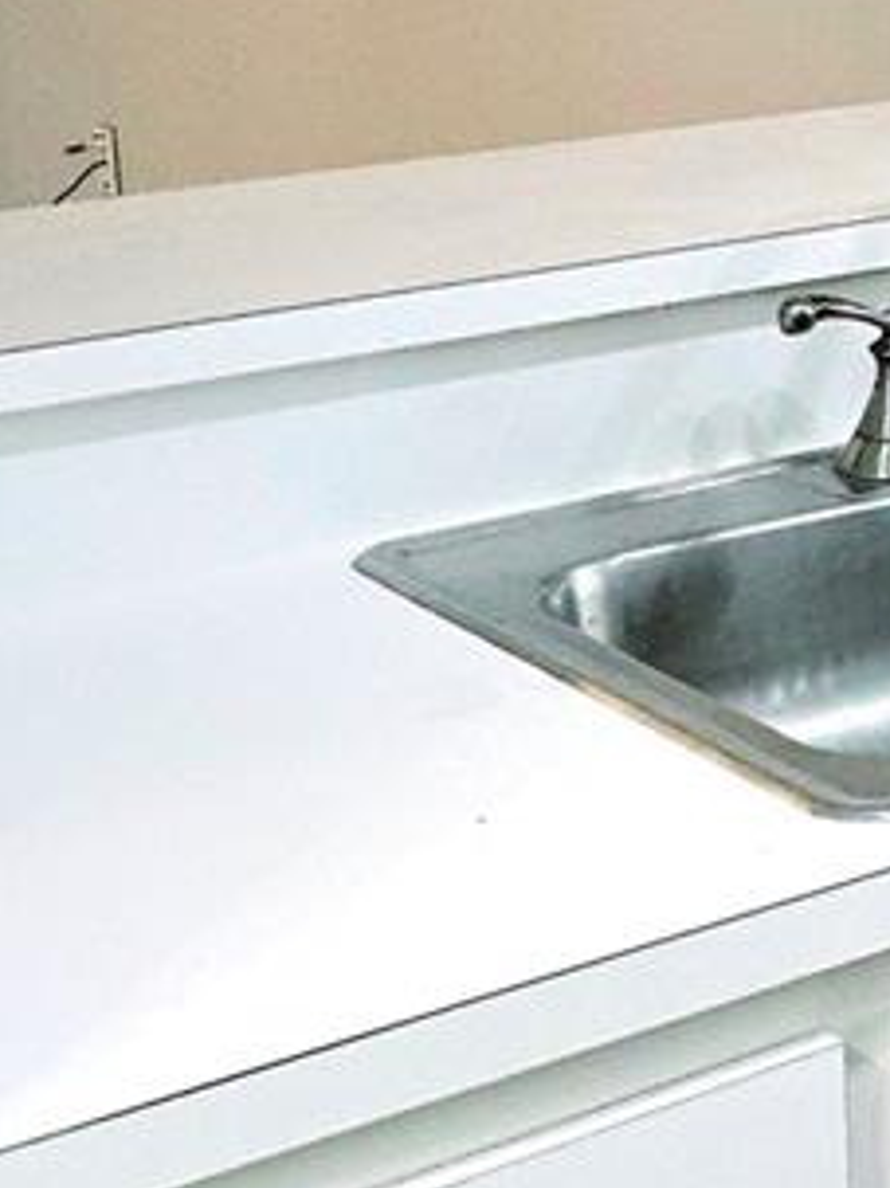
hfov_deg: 14.4
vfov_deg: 21.2
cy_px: 165
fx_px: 3122
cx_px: 1572
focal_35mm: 91
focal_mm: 6.3
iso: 320
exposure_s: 1/120
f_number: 1.7
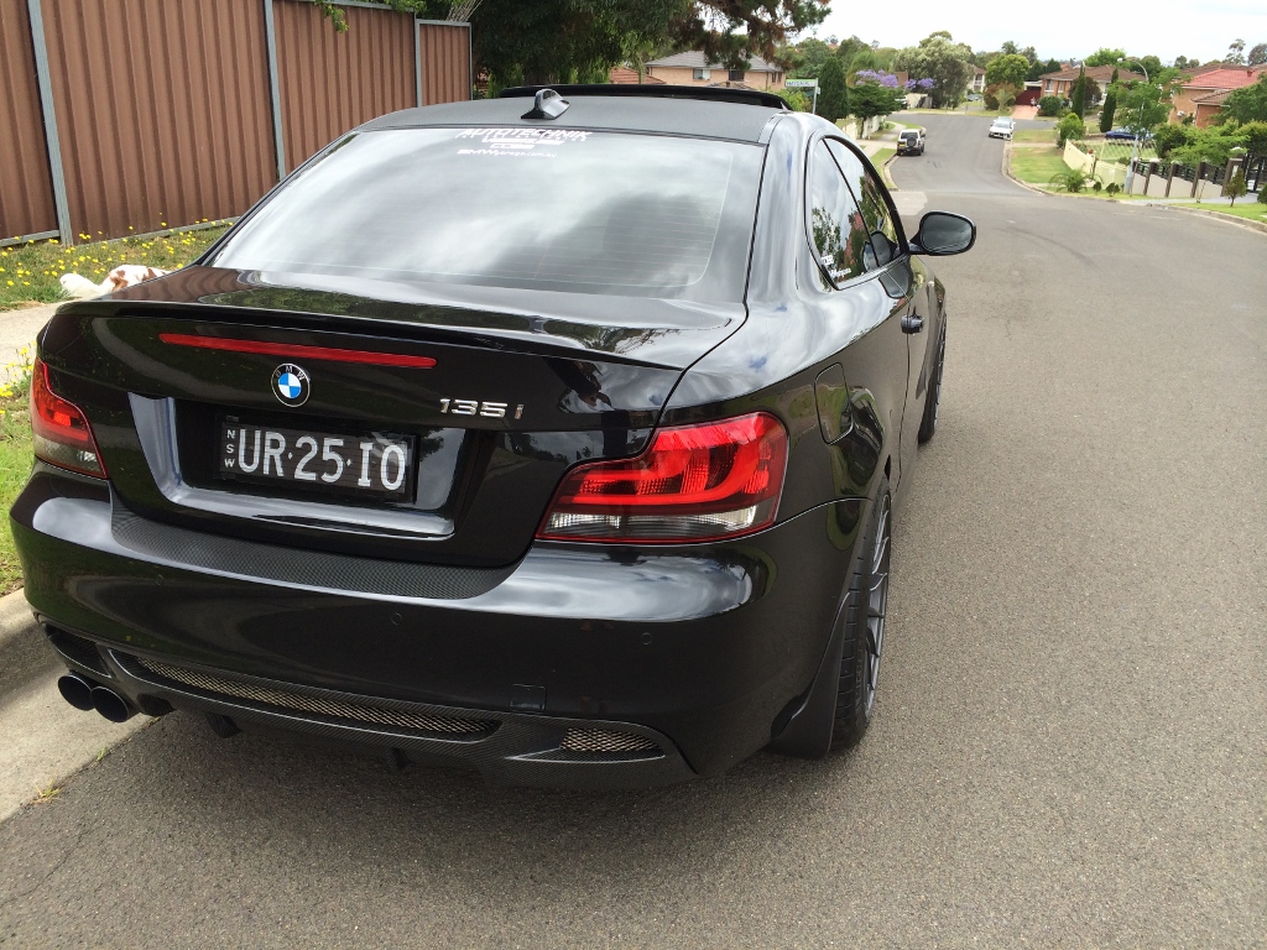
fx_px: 1098
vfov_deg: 46.8
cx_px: 634
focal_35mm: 30
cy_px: 475
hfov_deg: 60.0
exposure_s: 1/707
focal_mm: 4.12
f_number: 2.2
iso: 32
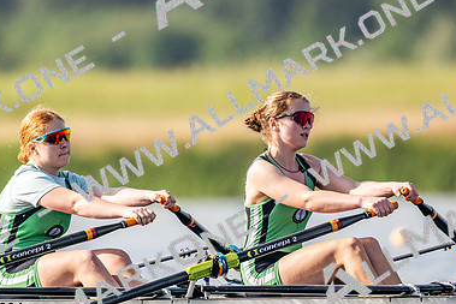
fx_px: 11619
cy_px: 206
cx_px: 220
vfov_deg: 1.5
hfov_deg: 2.2
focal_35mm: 917
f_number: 5
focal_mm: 600
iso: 280
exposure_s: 1/2500
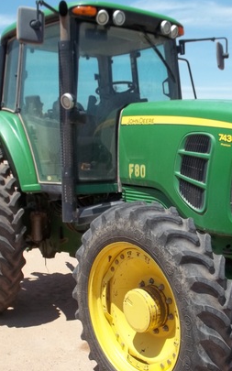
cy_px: 185
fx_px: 476
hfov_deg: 27.2
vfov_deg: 42.7
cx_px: 158
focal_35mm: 47
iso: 64
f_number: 8
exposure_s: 1/160
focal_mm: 5.9
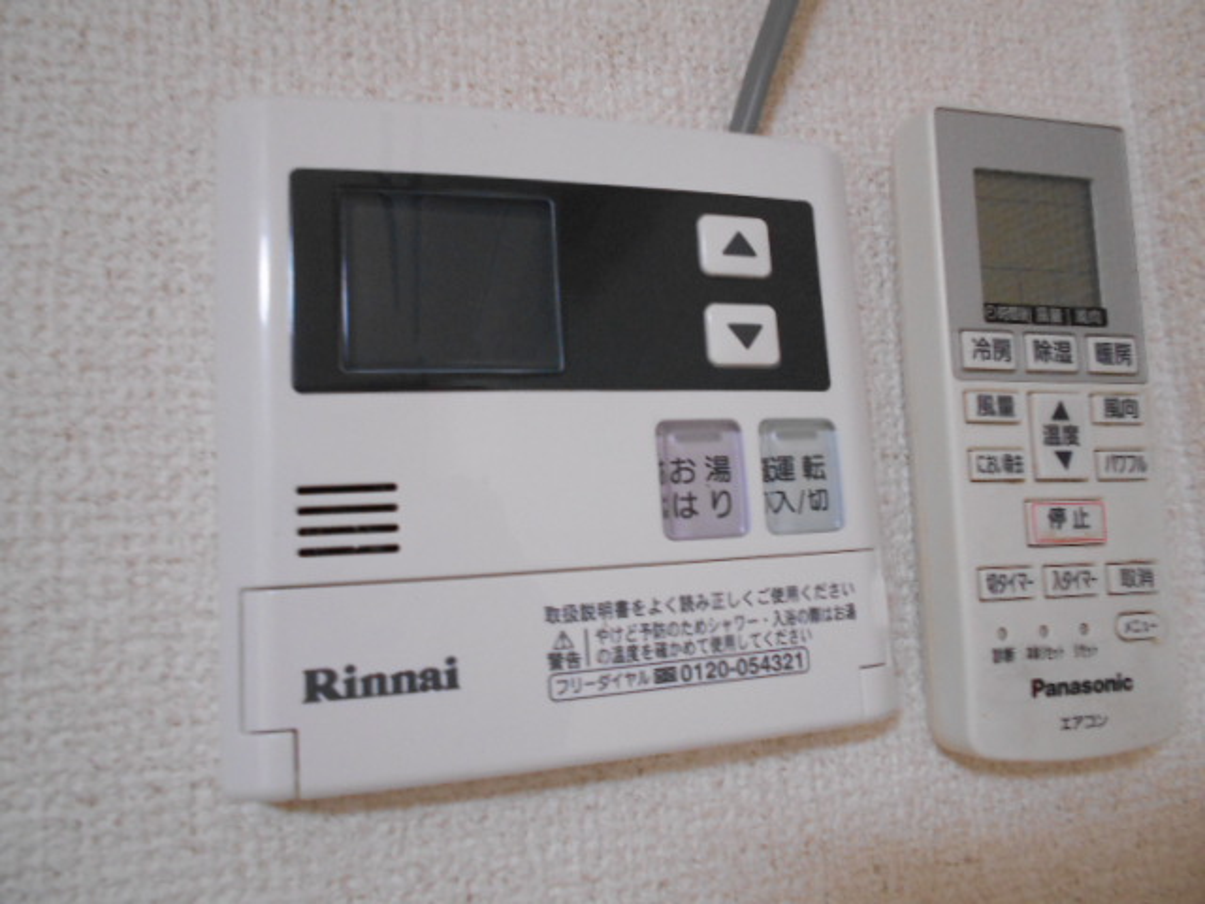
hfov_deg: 67.3
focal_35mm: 26
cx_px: 602
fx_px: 905
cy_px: 452
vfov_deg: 53.1
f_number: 3.2
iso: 400
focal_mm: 4.6
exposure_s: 1/25
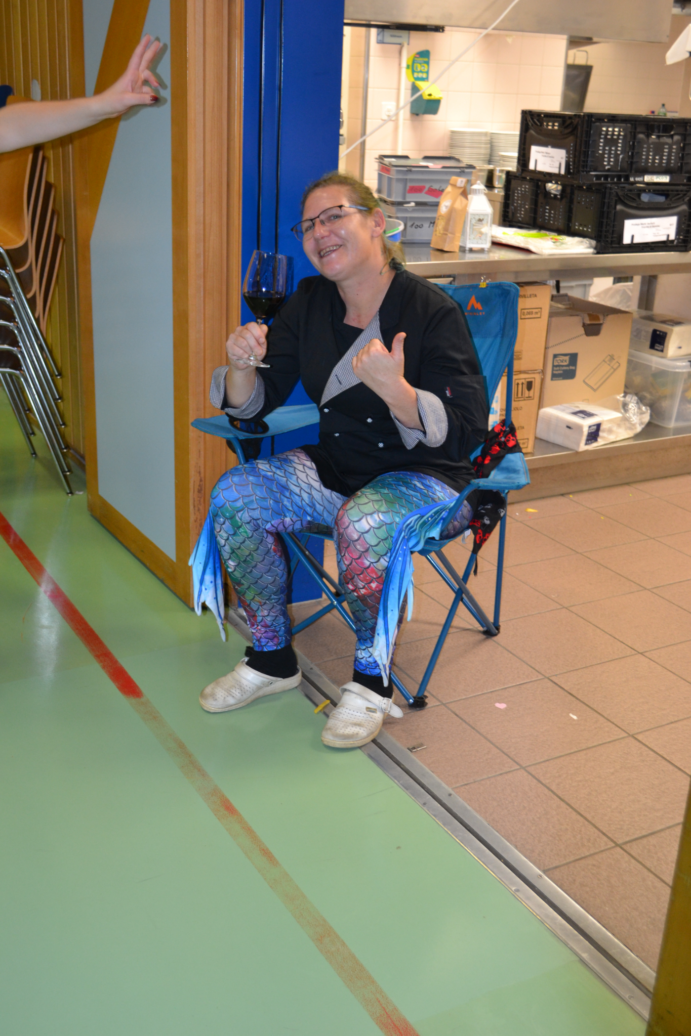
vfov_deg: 49.6
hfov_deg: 34.2
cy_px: 518
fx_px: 1123
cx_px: 346
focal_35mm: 39
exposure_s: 1/60
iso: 800
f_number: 4.2
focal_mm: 26
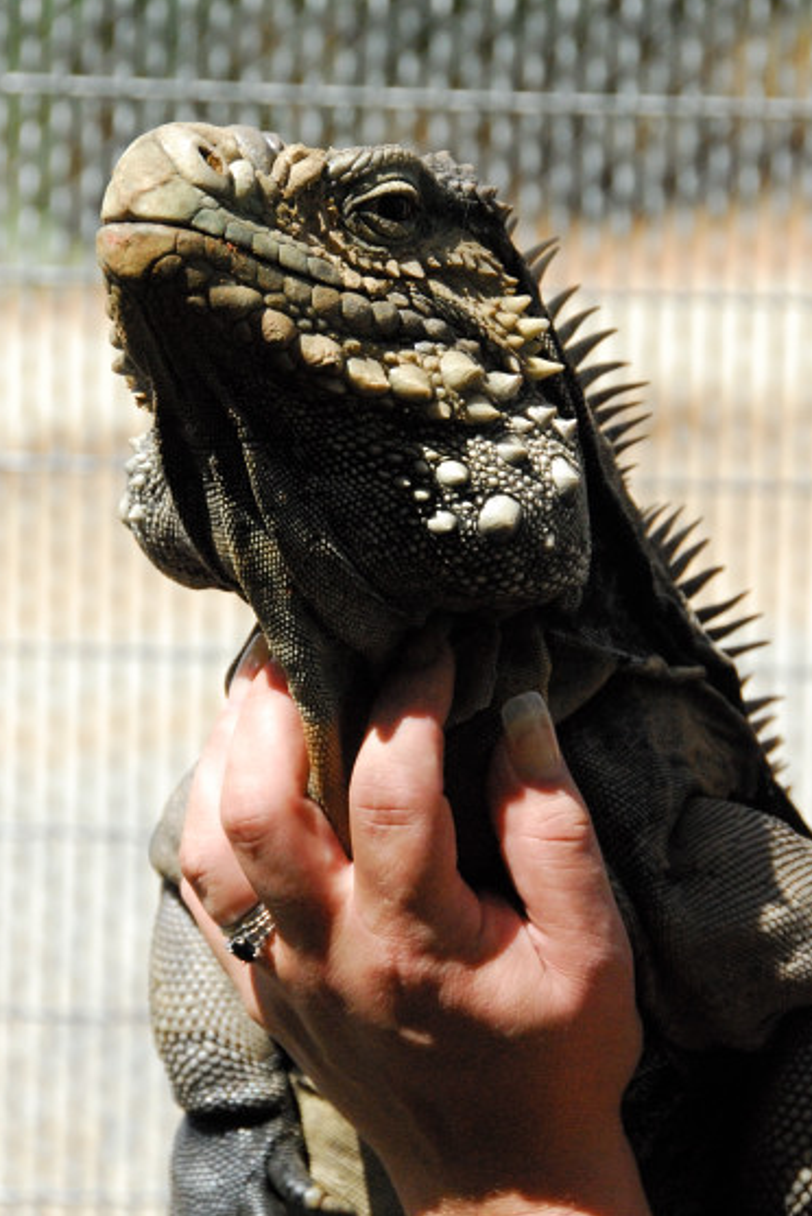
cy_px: 620
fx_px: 6116
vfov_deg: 11.4
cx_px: 409
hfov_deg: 7.6
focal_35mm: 181
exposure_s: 1/2000
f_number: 8
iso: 1600
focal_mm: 112
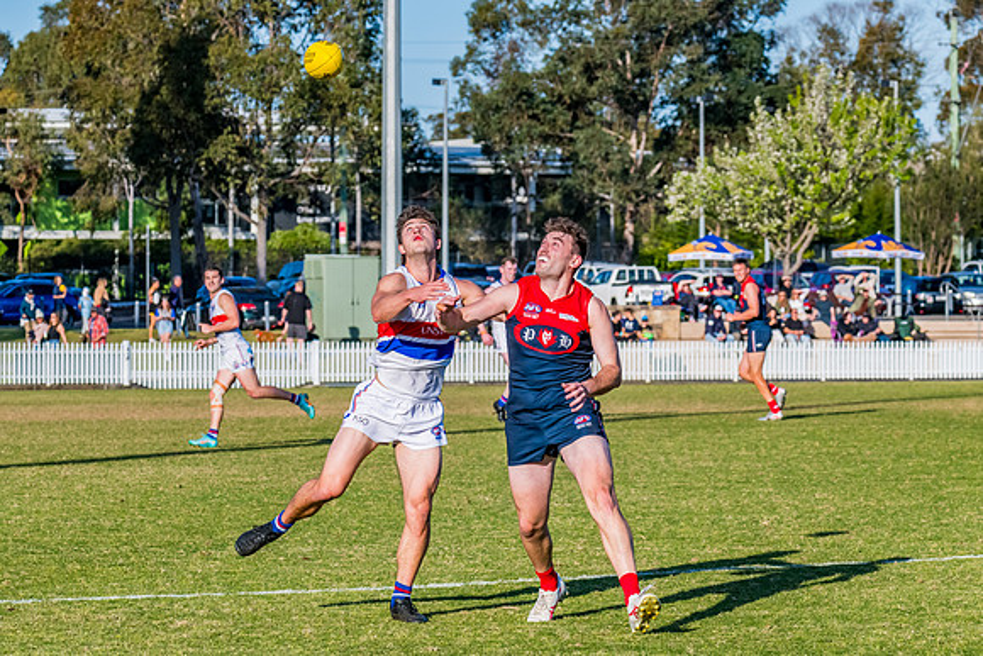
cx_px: 505
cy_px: 319
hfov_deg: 11.6
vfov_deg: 7.7
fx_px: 4843
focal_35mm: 177
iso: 800
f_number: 11
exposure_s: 1/1600
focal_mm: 170
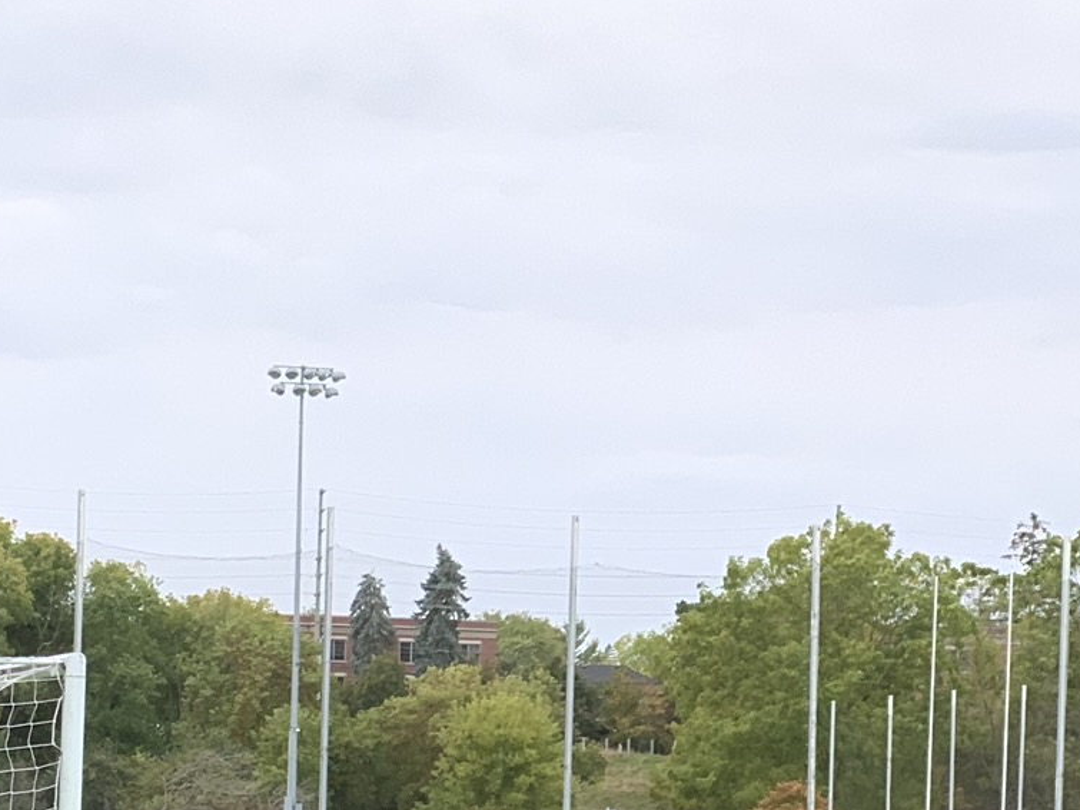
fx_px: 4398
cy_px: 860
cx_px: -249
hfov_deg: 13.6
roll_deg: -2.2
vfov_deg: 10.4
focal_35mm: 141
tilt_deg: +0.9
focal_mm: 6
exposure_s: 1/122
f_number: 2.4
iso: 100
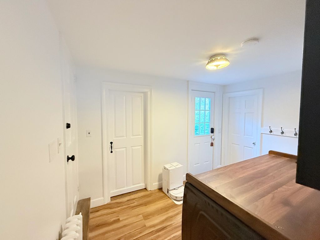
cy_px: 120
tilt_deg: -2.8
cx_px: 160
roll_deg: +0.5
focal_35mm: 14
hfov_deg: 102.1
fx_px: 129
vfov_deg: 85.7
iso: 500
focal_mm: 2.22
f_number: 2.2
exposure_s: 1/60
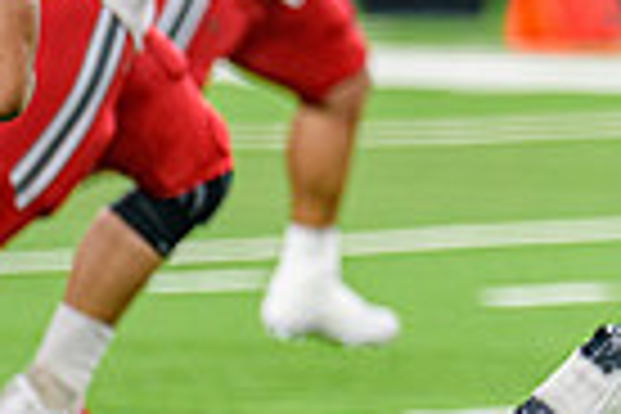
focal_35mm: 922
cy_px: 128
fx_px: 15903
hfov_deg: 2.2
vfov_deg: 1.5
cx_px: 855
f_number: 2.8
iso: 1000
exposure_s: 1/400
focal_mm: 220
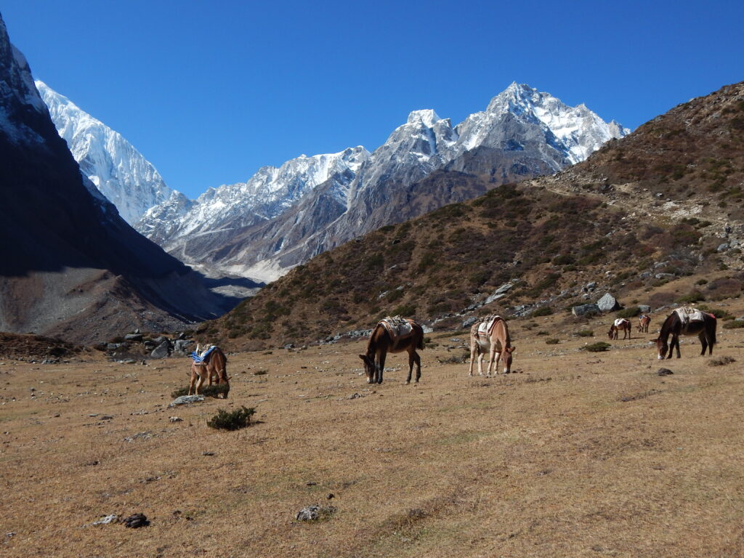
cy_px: 279
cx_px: 372
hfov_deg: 49.0
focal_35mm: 38
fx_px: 817
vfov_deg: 37.7
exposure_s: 1/400
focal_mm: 6.8
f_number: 6.9
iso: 125
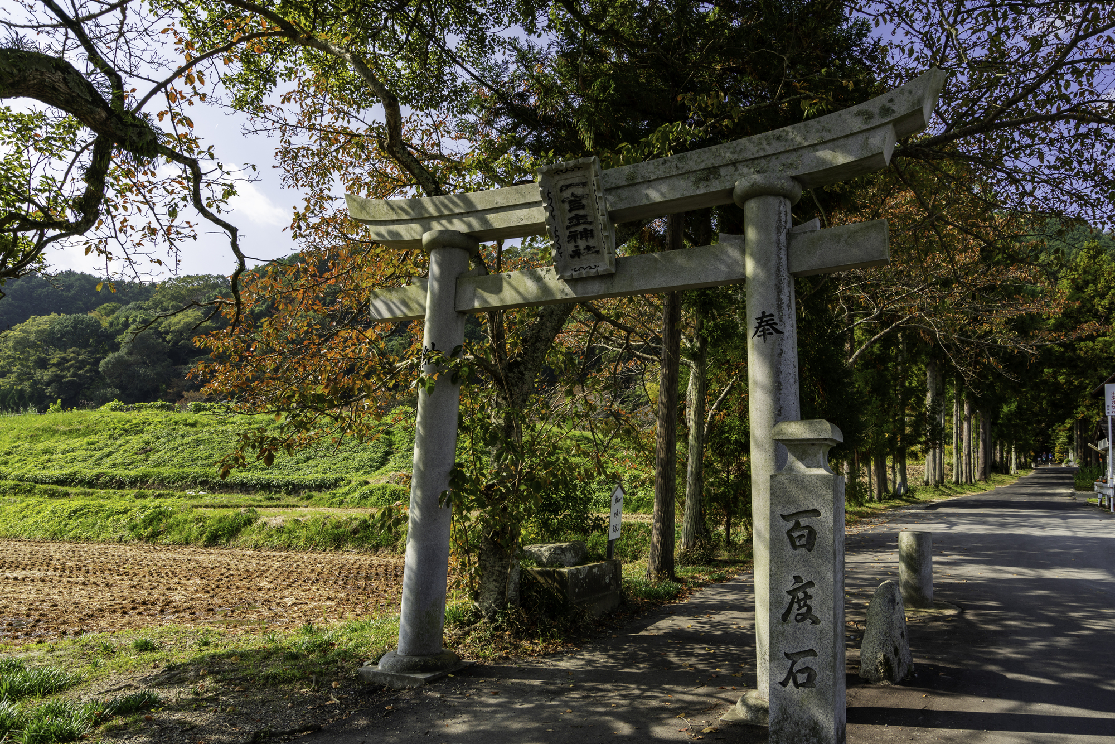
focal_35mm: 24
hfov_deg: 73.7
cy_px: 372
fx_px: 743
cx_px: 558
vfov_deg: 53.1
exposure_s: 1/250
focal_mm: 24
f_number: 8
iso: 250
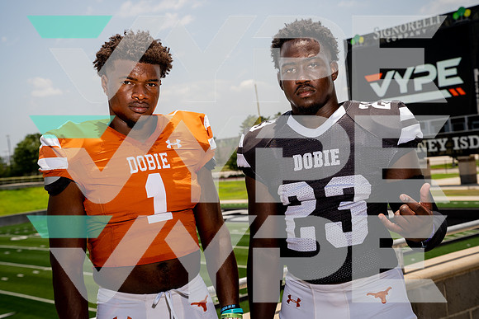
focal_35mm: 54
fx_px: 719
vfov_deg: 25.1
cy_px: 160
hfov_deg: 36.9
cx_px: 240
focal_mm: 54
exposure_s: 1/250
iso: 100
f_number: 7.1
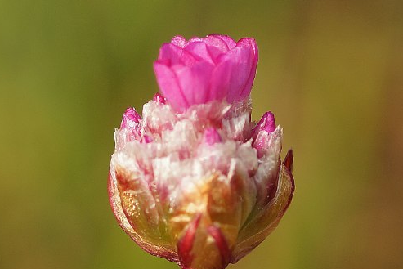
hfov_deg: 5.6
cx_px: 310
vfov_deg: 3.8
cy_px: 314
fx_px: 4087
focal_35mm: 365
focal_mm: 100
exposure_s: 1/400
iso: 100
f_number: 4
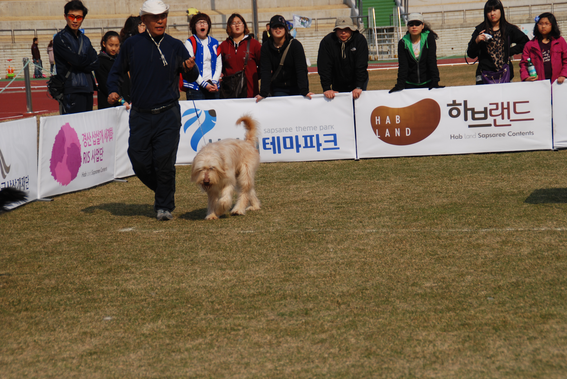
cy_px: 190
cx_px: 284
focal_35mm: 128
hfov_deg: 16.1
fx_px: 2011
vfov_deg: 10.8
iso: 125
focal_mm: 85
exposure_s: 1/800
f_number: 7.1
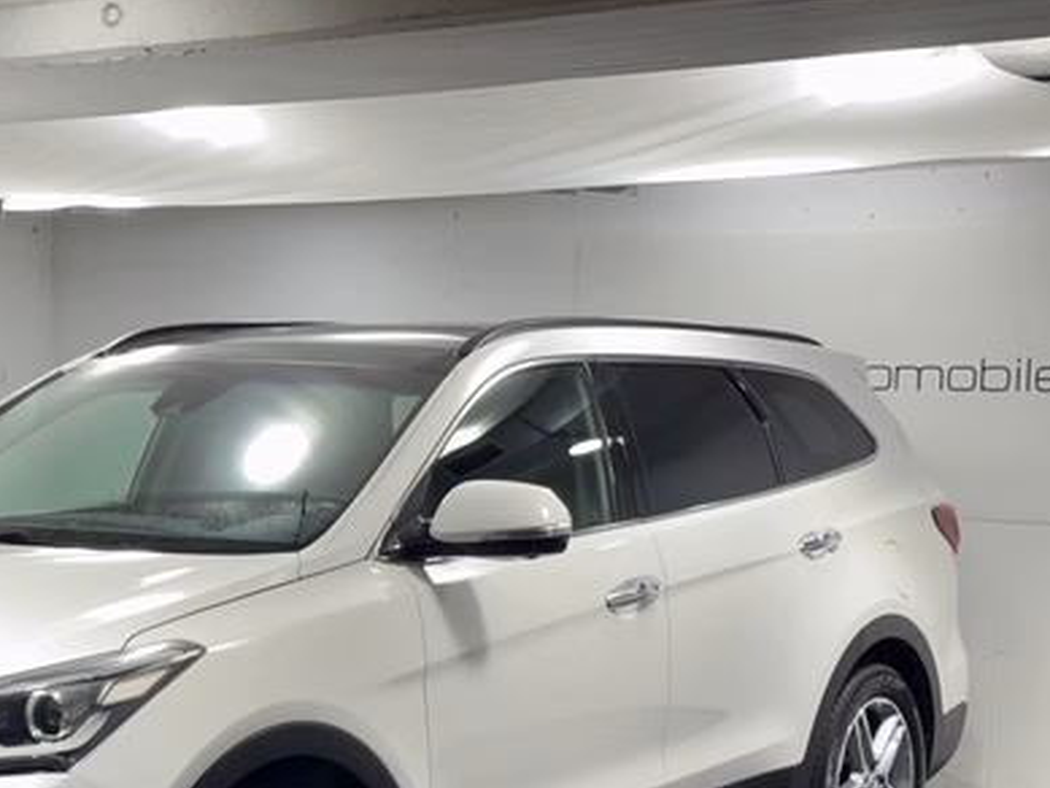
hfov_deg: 24.5
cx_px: 292
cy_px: 618
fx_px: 2397
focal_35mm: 79
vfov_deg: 18.5
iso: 50
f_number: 1.78
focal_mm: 6.76
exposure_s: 1/50
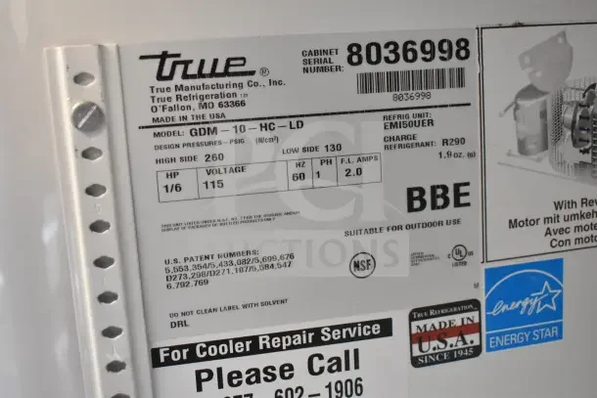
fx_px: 746
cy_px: 199
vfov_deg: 29.9
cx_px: 298
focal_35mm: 45
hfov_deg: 43.6
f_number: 4.5
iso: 6400
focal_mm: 30
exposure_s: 1/80
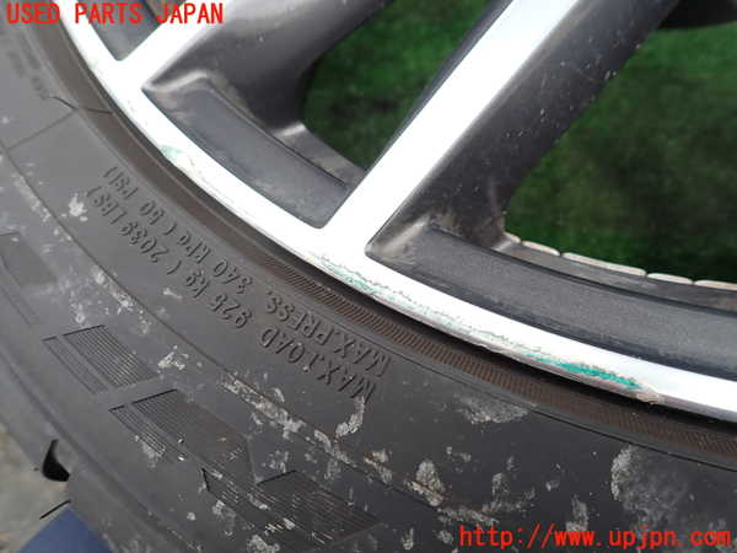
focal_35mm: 25
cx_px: 368
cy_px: 276
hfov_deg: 69.4
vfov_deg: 54.9
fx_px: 532
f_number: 2.8
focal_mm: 4.5
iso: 100
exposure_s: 1/250
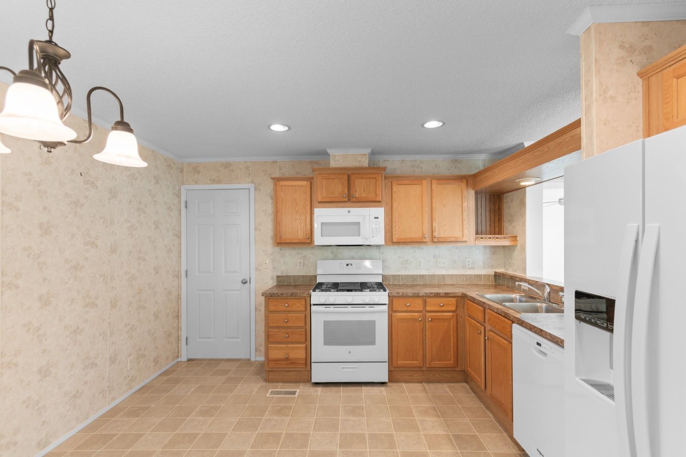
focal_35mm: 15
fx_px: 286
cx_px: 343
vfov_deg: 77.3
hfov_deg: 100.4
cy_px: 228
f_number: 4.5
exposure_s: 1/3
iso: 100
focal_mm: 10
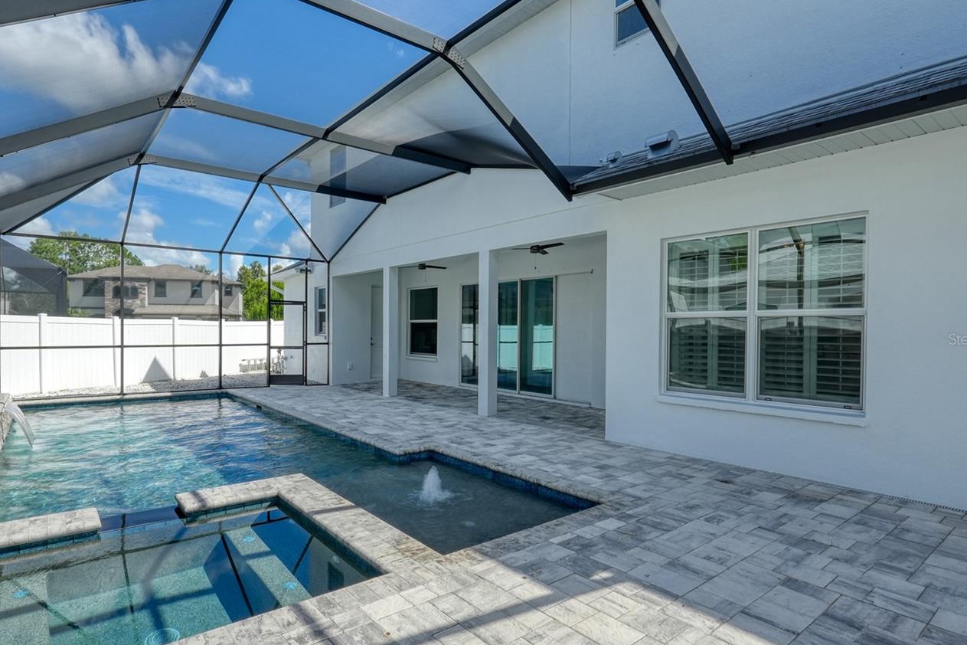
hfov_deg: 86.2
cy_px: 339
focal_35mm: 19
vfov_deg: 64.5
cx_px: 404
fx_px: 510
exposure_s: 1/80
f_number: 11
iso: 400
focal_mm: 10
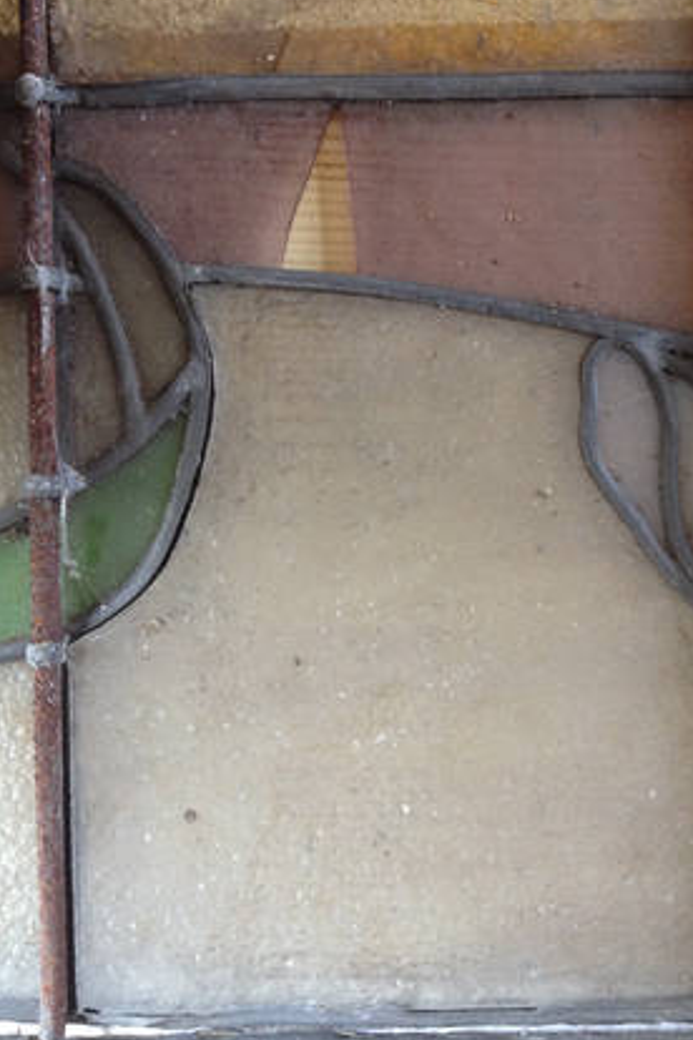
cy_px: 447
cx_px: 426
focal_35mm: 44
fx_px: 1270
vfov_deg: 44.4
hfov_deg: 30.4
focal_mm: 4.28
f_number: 2.4
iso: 160
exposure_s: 1/20
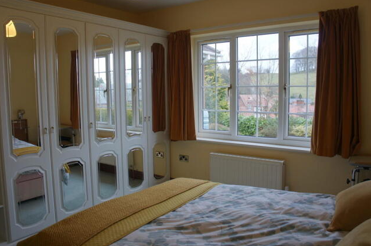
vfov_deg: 46.3
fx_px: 288
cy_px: 126
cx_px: 181
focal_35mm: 28
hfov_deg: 65.5
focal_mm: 18
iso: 250
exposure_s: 1/30
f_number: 3.5
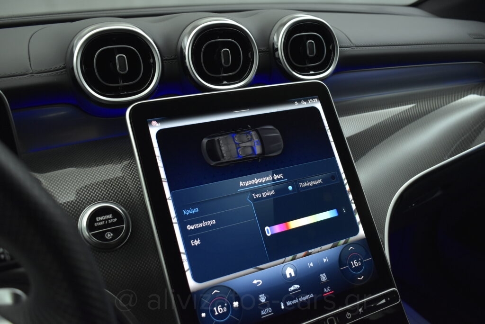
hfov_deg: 57.2
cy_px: 162
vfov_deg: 40.0
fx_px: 445
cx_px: 242
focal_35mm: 33
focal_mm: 22
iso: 1600
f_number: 3.8
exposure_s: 1/100
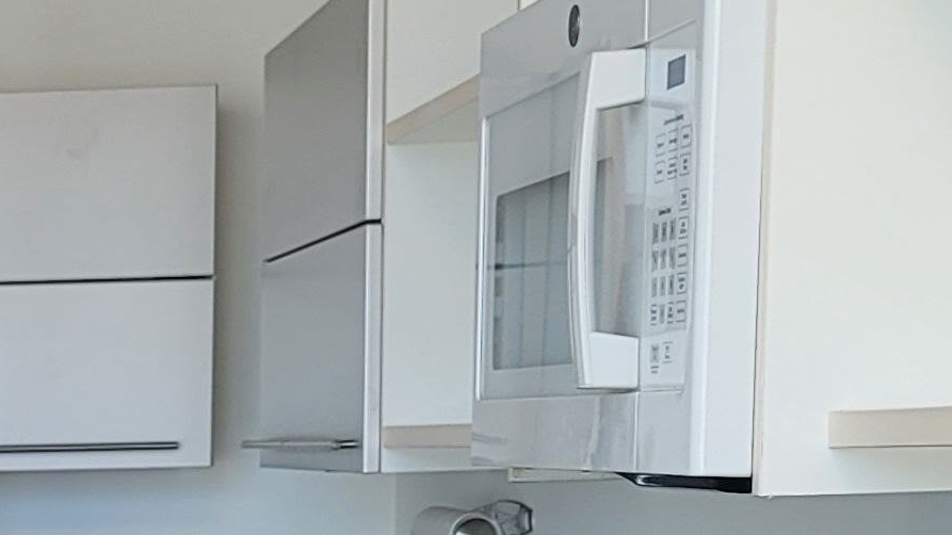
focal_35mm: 122
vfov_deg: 9.6
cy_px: 863
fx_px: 3079
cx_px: -516
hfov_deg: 16.0
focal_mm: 7
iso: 64
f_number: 1.8
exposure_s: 1/120
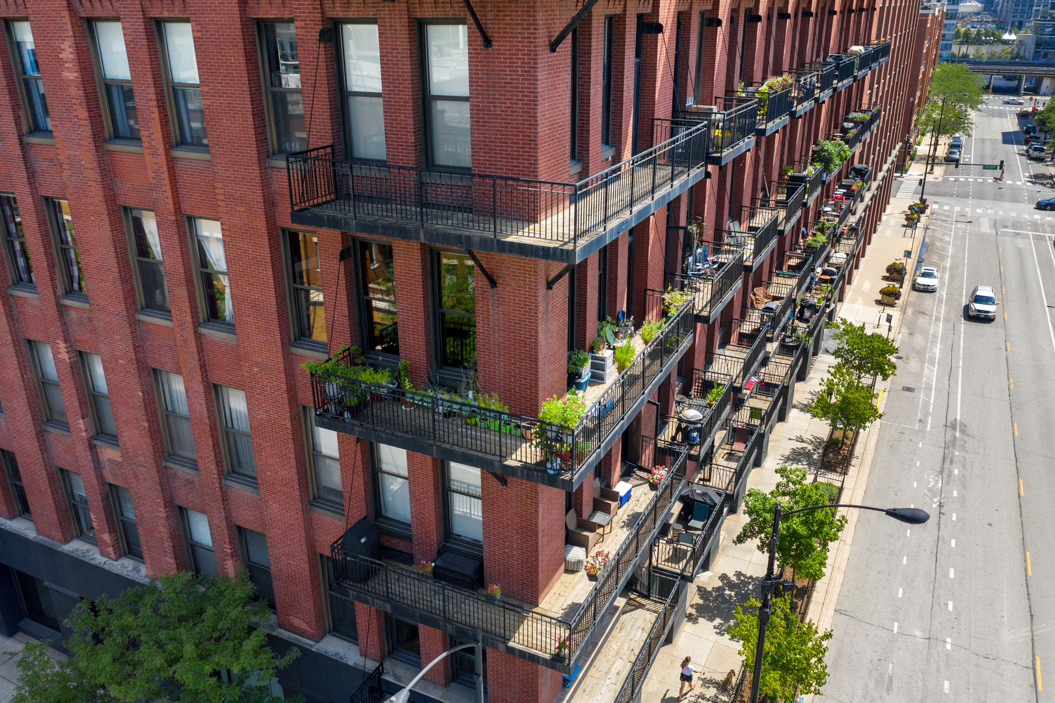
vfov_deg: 46.4
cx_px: 528
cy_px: 352
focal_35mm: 28
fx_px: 820
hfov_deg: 65.5
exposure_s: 1/120
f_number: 4
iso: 100
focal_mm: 10.26
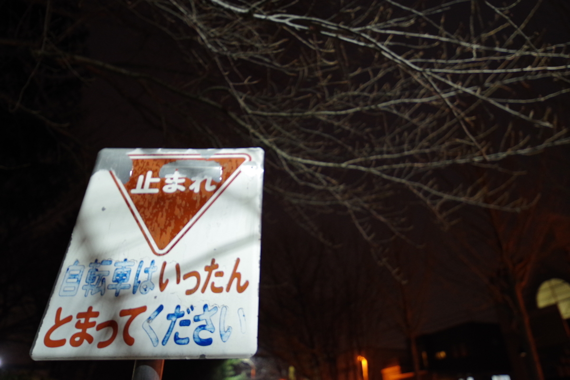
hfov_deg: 77.3
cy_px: 190
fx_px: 356
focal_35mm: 22
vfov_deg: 56.1
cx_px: 285
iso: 1600
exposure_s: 1/10
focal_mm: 15
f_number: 2.4
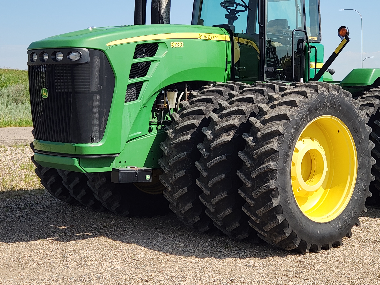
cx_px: 253
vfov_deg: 41.5
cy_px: 110
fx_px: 373
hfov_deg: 52.9
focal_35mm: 34
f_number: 1.8
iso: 20
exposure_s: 1/1429
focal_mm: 5.4
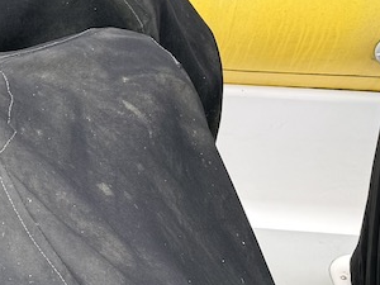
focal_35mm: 120
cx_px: -504
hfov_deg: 12.9
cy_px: 234
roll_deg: +4.0
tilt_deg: -40.3
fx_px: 1317
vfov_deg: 12.3
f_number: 1.78
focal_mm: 6.76
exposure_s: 1/539
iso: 80
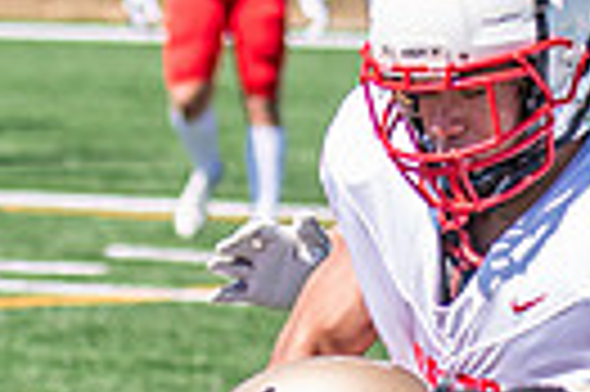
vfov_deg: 2.4
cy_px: 540
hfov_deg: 3.6
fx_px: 9395
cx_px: 549
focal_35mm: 574
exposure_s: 1/2000
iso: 160
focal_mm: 70
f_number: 2.8
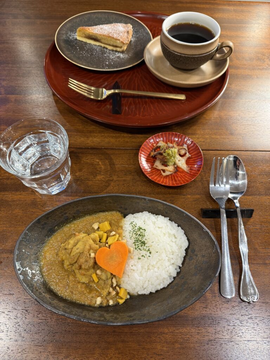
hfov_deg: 56.8
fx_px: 250
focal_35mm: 24
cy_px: 180
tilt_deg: -58.5
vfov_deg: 71.6
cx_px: 135
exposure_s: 1/50
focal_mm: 6.76
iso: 200
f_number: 1.78
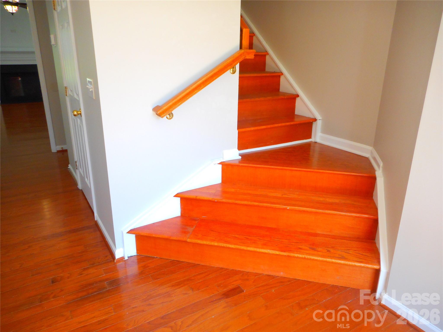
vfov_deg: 54.9
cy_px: 166
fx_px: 320
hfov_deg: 69.4
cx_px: 222
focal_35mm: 25
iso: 200
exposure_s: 1/30
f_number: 3.7
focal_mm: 4.5
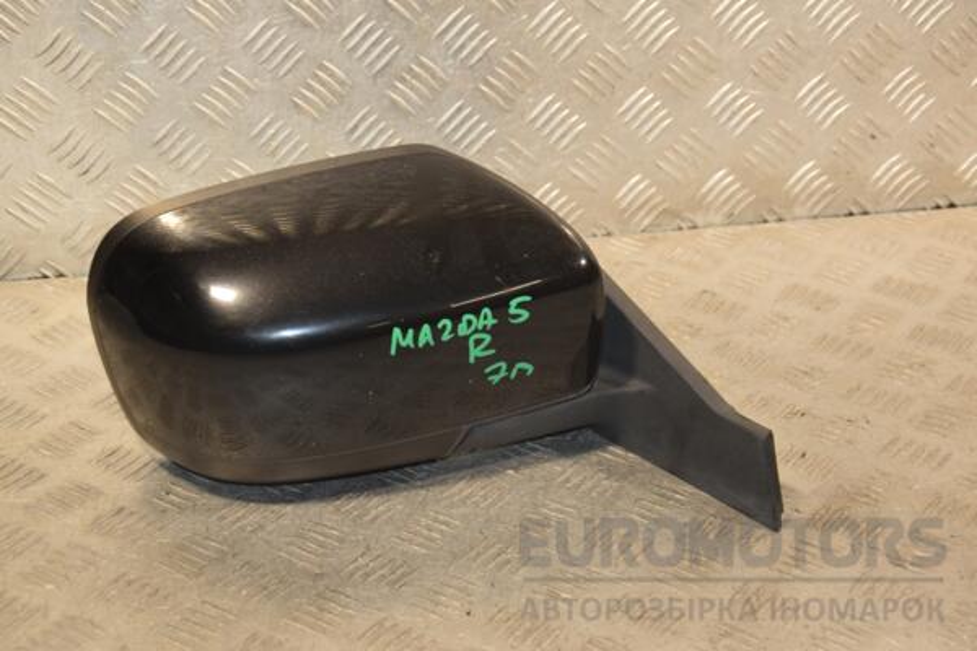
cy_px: 326
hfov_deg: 28.1
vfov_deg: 18.9
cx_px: 488
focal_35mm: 72
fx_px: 1954
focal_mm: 48
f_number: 4.8
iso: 800
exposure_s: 1/160
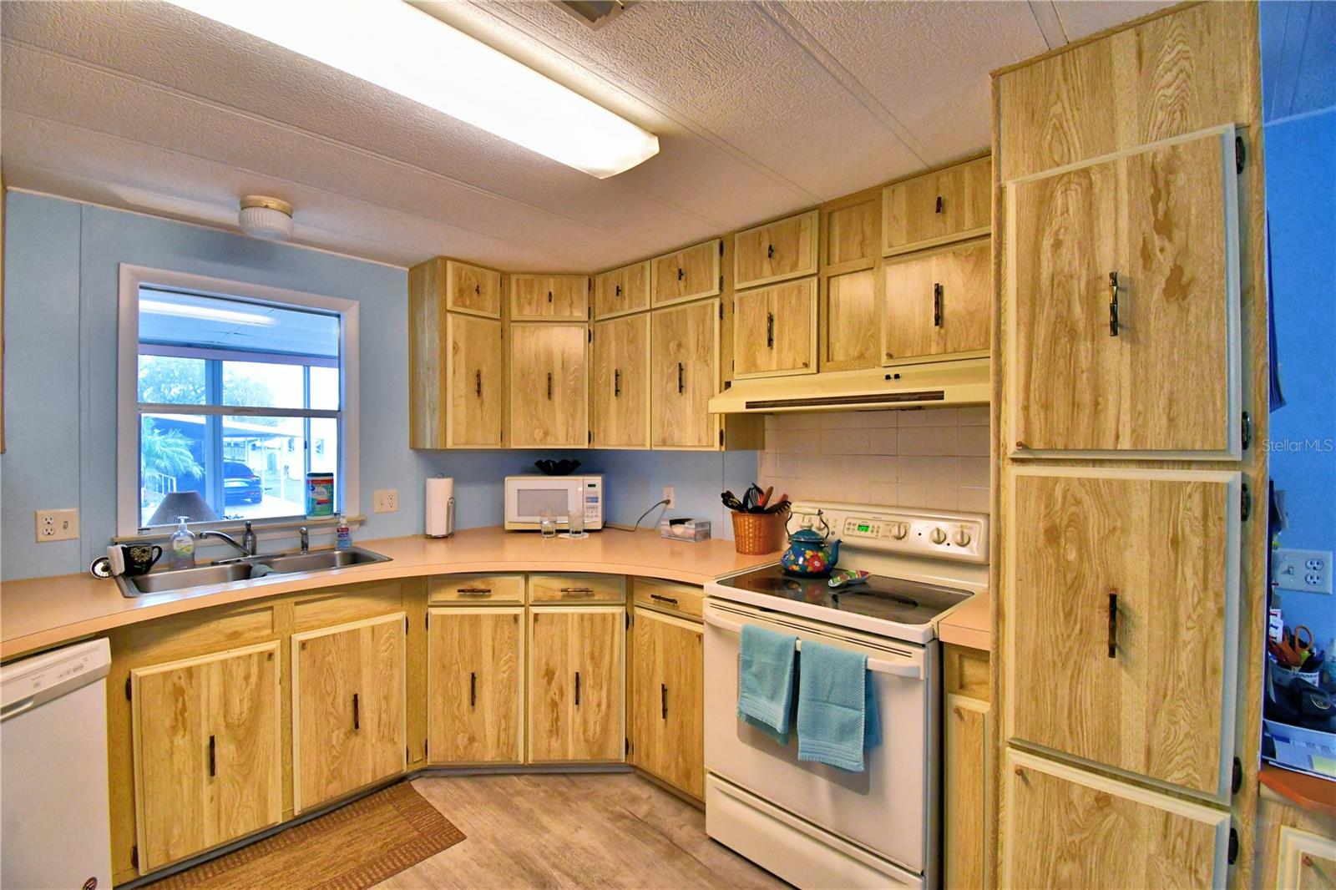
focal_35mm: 15
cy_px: 445
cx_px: 668
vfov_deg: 77.3
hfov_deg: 100.4
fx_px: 557
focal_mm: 10
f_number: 8
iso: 2000
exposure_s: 1/60
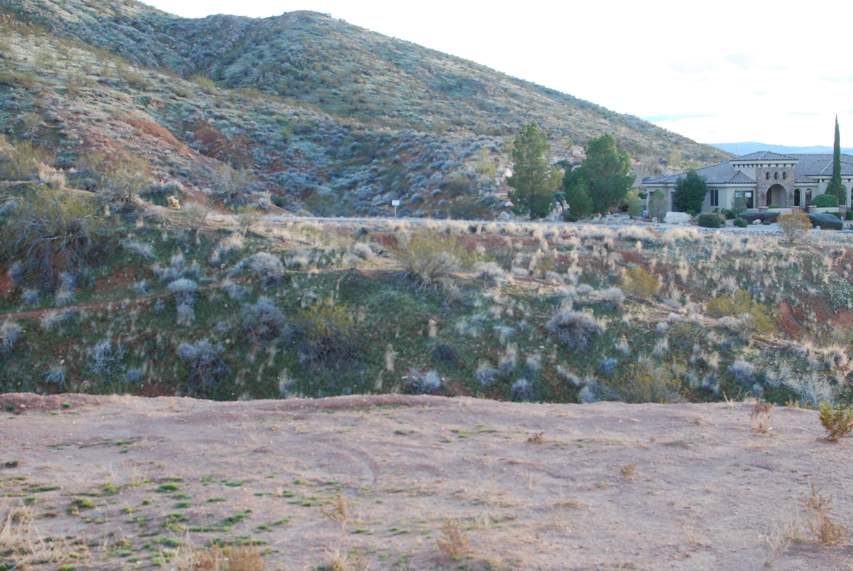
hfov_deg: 37.8
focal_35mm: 52
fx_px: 1245
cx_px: 426
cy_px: 286
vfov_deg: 25.8
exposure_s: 1/80
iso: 200
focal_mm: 35
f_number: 4.5
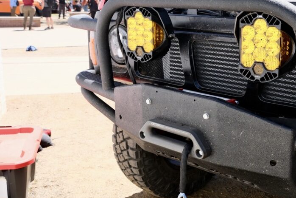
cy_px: 99
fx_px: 362
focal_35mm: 44
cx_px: 204
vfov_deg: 30.5
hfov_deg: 43.7
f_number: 5.6
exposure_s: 1/280
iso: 320
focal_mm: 20.2
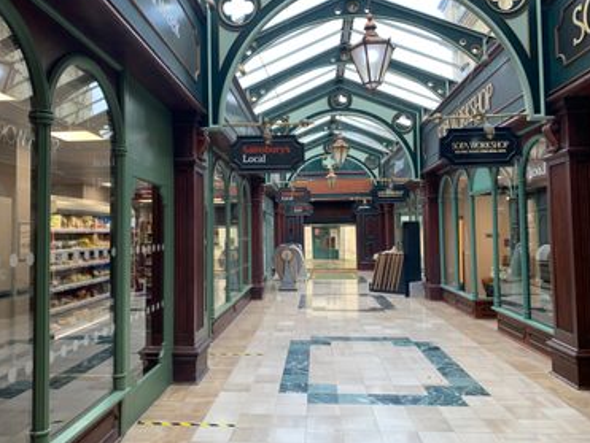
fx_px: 478
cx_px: 277
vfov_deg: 49.8
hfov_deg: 63.3
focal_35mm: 28
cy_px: 213
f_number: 1.8
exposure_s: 1/122
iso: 50
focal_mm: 4.25
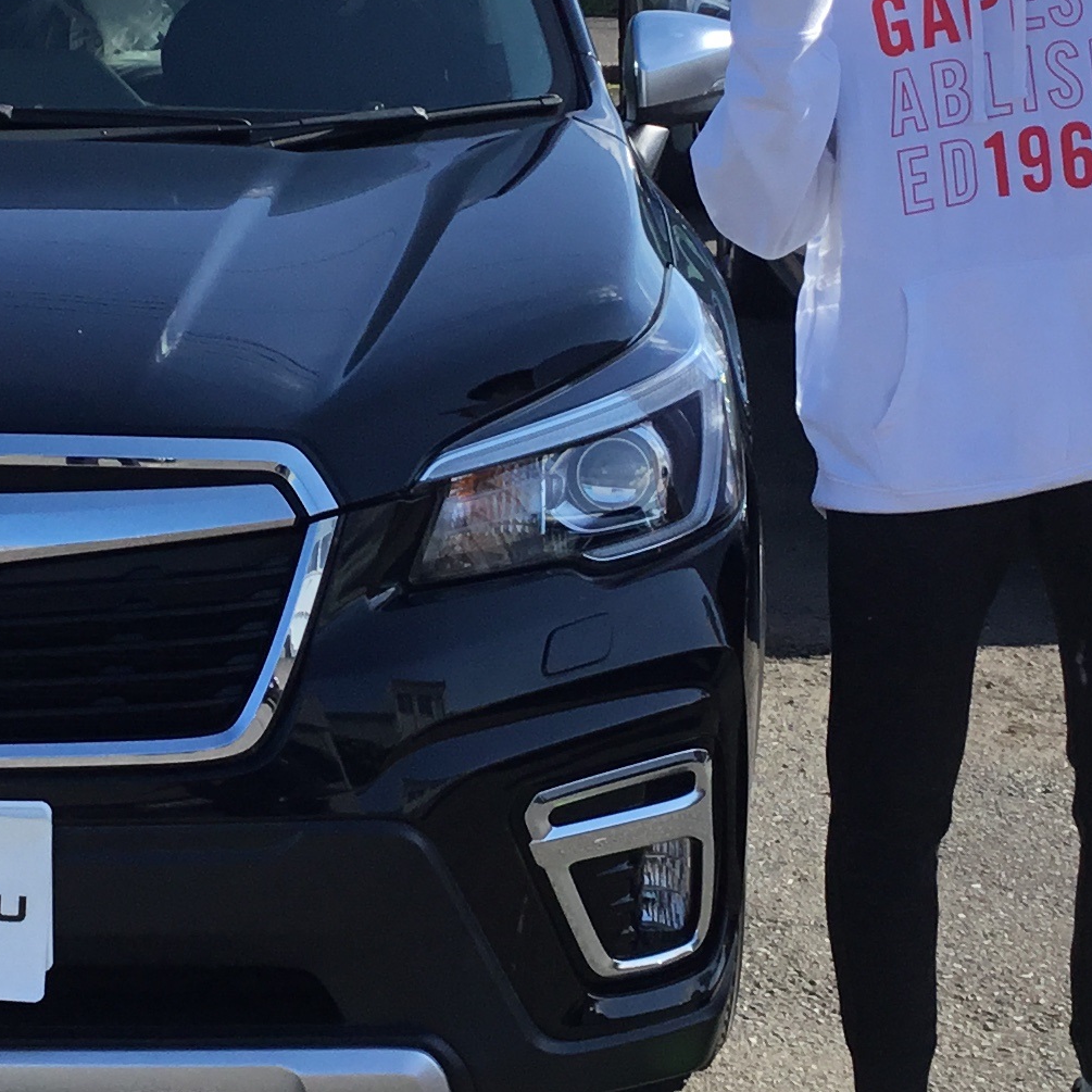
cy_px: 381
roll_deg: -0.4
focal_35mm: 89
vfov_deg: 19.5
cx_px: 288
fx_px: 3176
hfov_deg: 19.4
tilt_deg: -12.3
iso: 25
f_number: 2.4
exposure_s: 1/849
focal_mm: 3.3
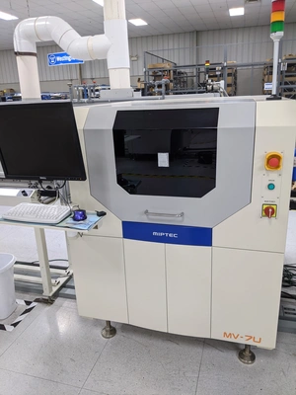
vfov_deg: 65.3
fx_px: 308
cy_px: 198
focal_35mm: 27
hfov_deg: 51.4
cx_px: 148
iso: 53
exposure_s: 1/40
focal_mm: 4.44
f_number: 1.8
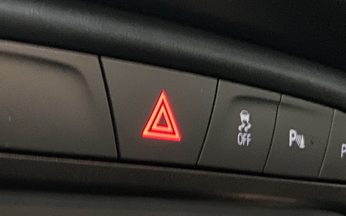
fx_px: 669
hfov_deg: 27.2
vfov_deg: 17.3
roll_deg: -5.8
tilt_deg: -8.9
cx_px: -9
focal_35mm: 71
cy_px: 277
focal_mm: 4.25
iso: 800
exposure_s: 1/33
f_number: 1.8
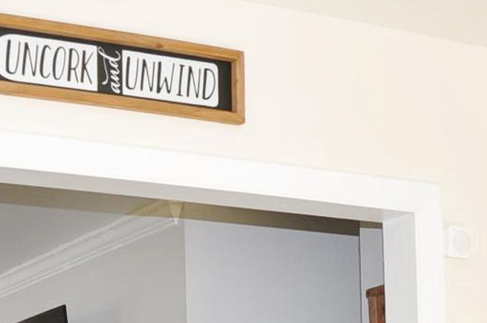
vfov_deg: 12.1
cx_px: 149
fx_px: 1405
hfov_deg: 19.6
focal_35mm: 104
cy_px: 571
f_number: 5.6
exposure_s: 1/60
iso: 250
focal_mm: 18
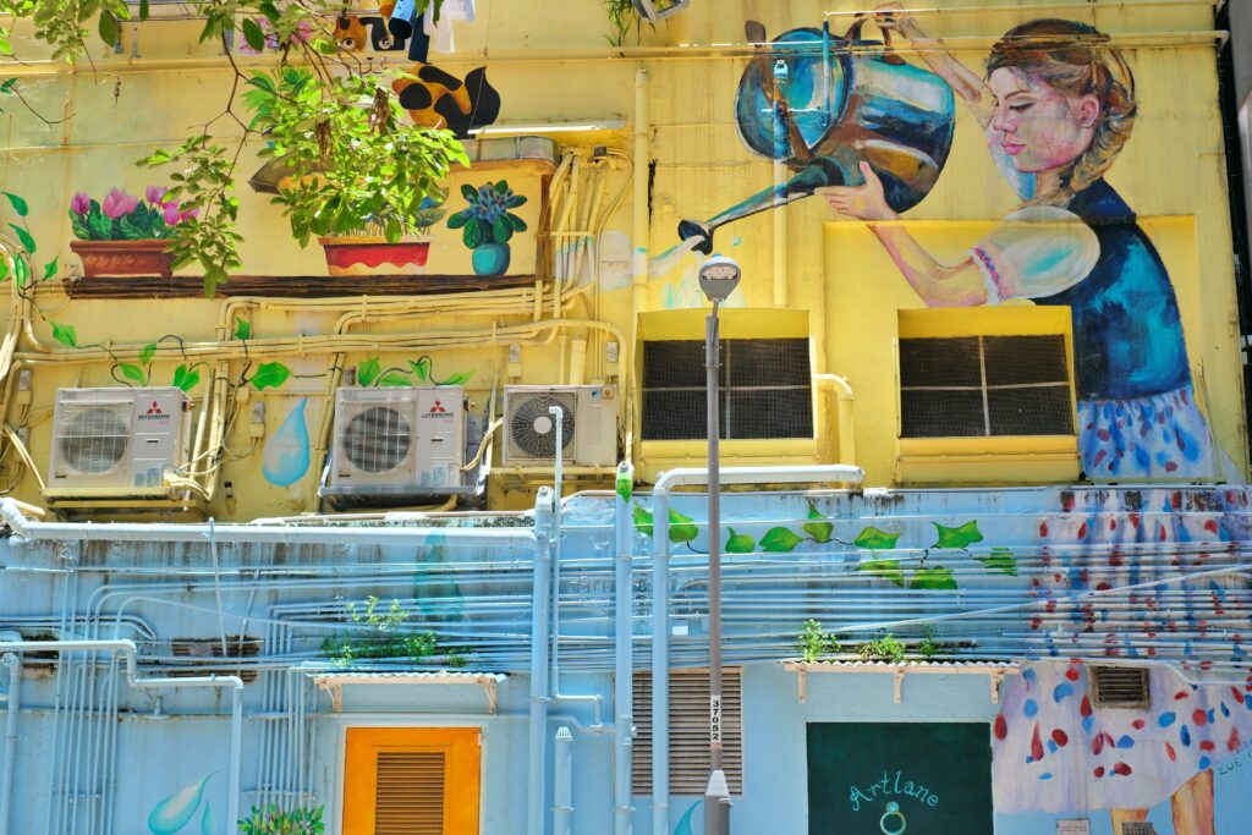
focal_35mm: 53
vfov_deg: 25.5
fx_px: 1843
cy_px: 418
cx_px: 626
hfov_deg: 37.5
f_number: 4
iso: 320
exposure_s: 1/600
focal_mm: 35
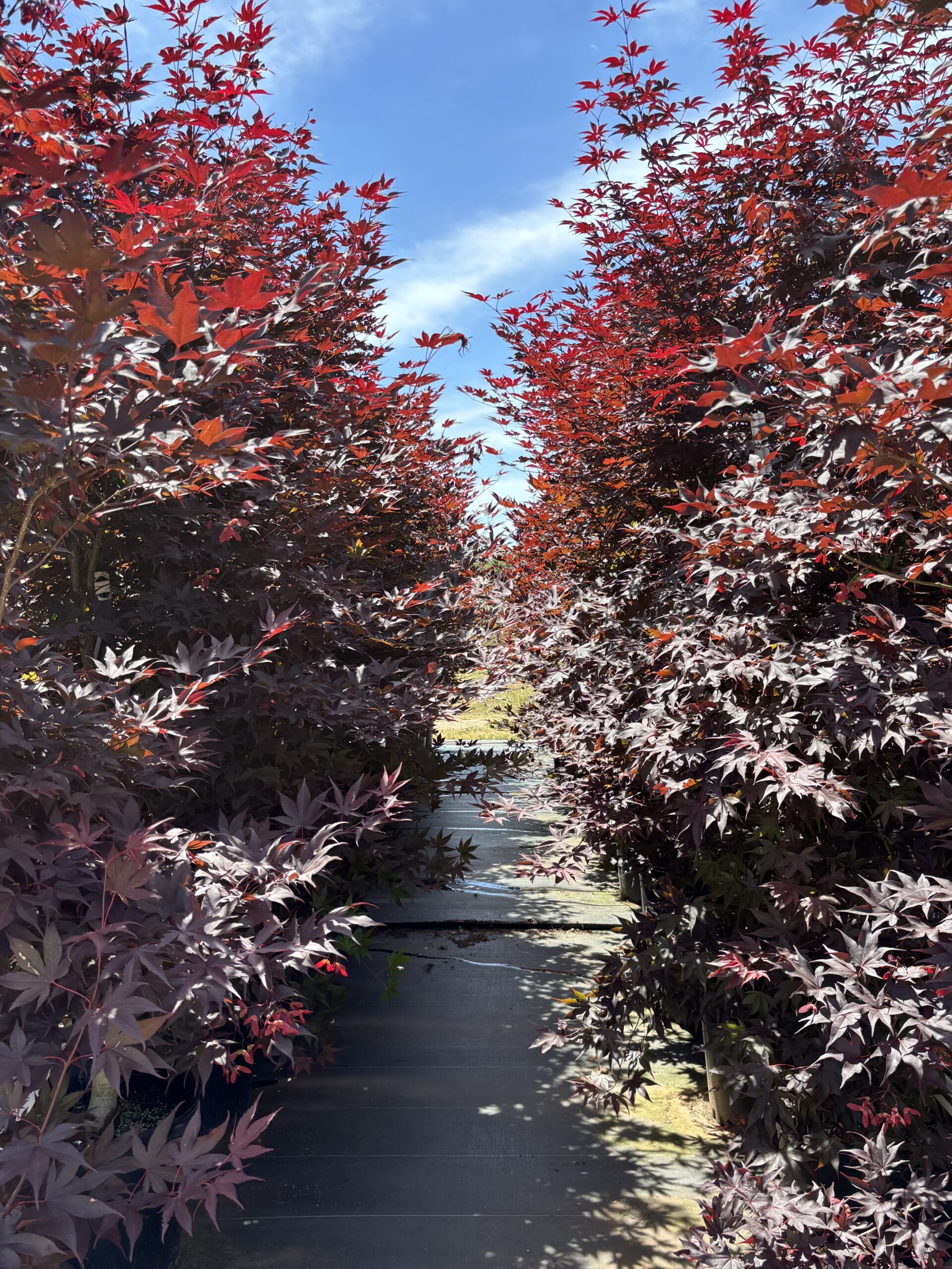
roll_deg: +1.4
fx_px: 953
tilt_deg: -2.3
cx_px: 476
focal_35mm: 26
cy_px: 634
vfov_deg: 67.3
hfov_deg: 53.1
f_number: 1.6
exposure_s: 1/851
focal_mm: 5.96
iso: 50
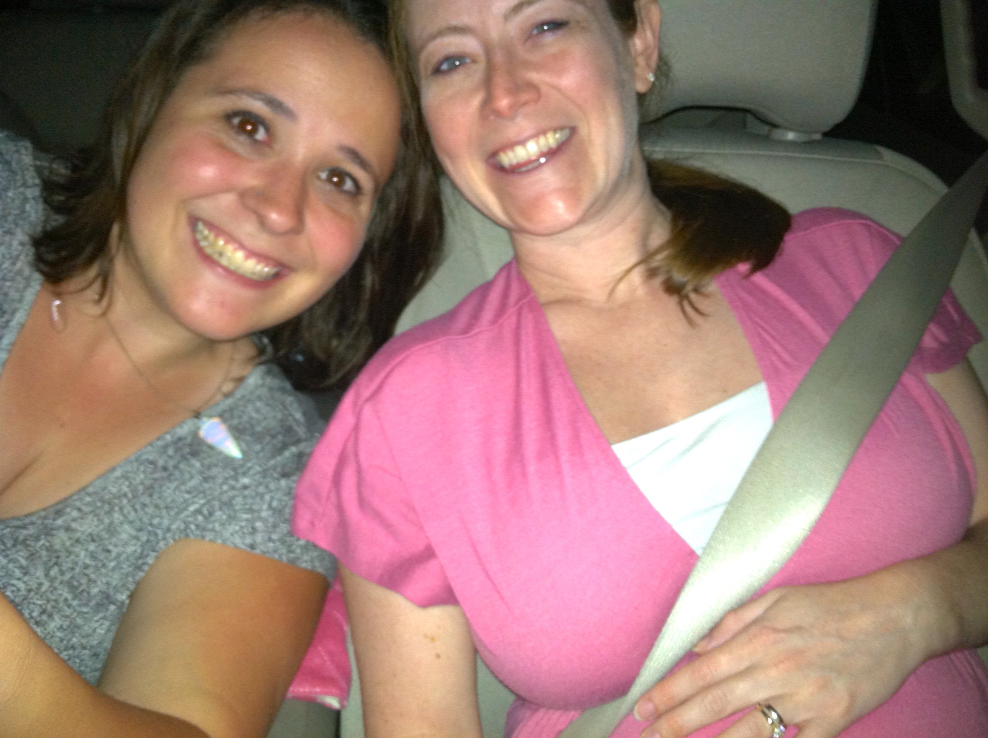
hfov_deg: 52.7
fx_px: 997
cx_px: 494
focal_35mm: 35
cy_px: 369
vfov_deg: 40.6
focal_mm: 3.85
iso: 160
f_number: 2.8
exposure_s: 1/15
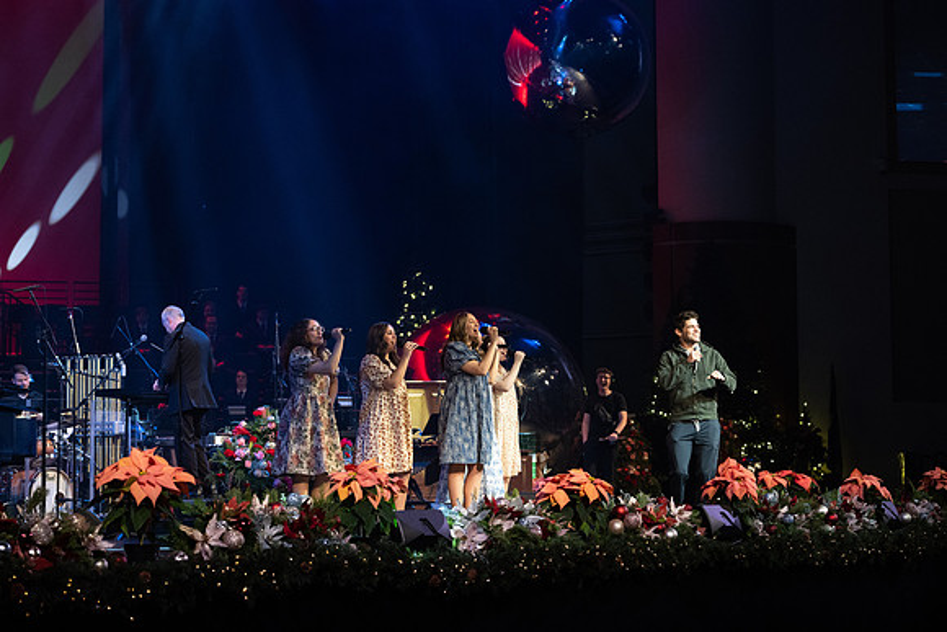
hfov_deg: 27.5
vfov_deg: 18.6
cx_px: 469
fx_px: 1934
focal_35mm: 73
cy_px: 316
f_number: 3.5
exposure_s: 1/250
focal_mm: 70
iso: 2500
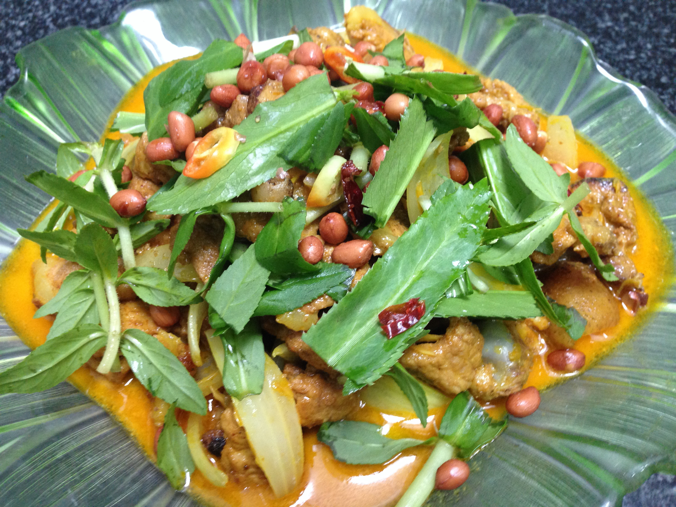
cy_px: 254
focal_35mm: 33
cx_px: 338
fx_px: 644
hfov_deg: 55.4
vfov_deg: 42.9
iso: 160
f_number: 2.4
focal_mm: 4.12
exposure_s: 1/20
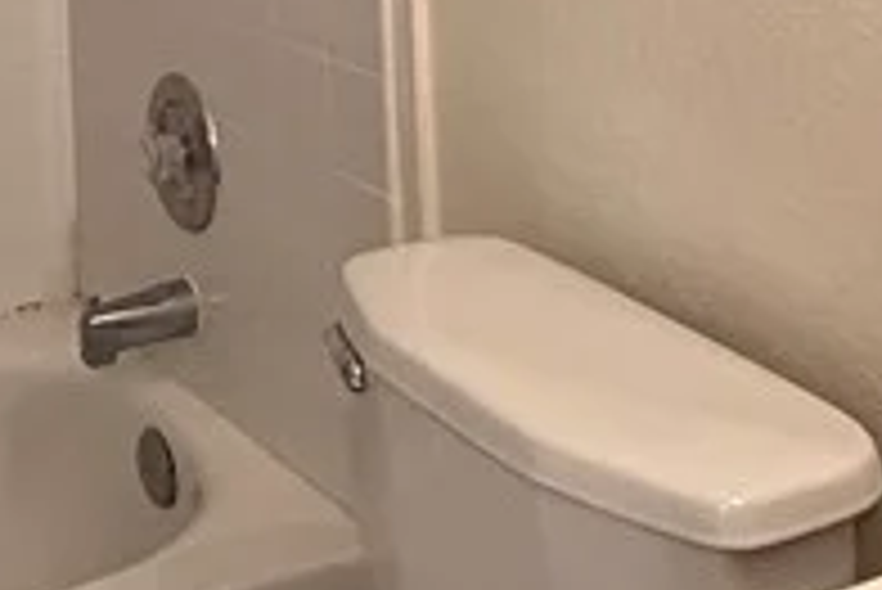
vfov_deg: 15.3
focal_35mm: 76
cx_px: 176
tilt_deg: +2.9
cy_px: -500
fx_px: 1863
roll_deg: +1.7
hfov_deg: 26.1
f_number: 2.2
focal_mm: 2.22
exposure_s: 1/60
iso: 400
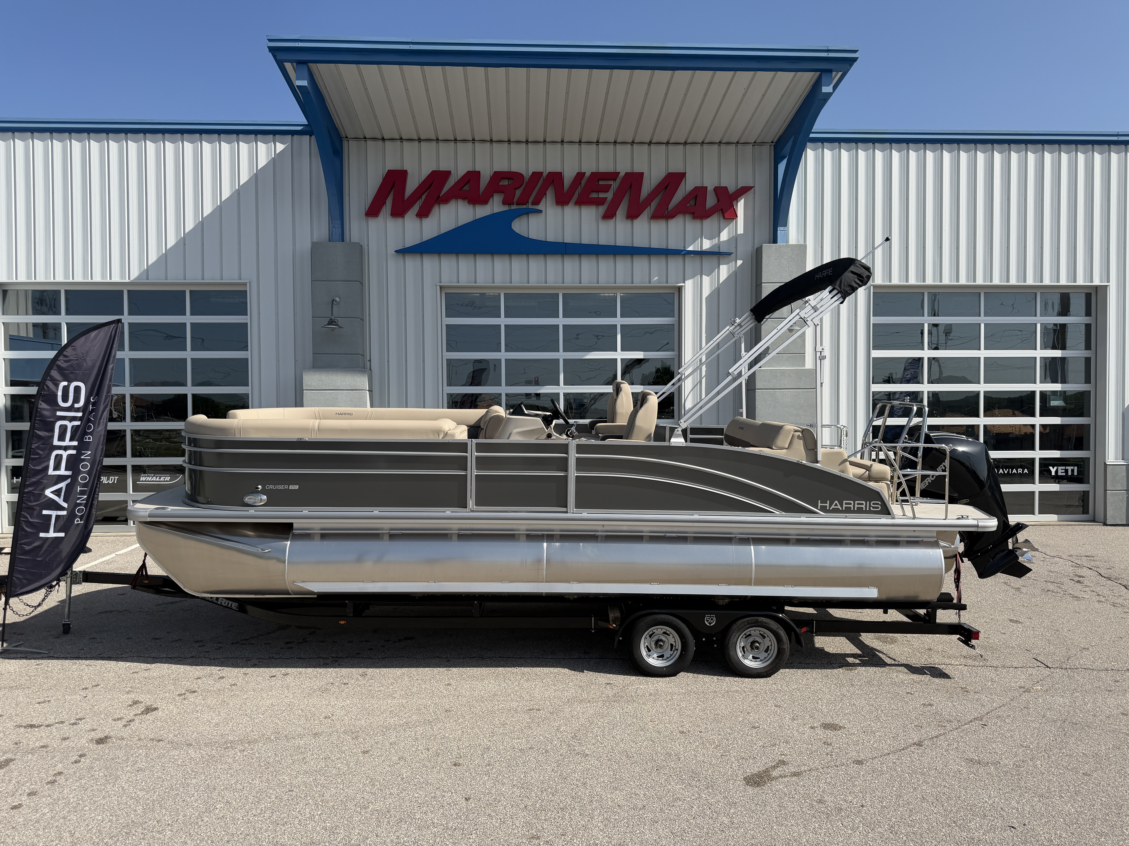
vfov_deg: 56.8
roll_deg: +1.1
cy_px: 423
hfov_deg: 71.6
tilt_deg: +0.1
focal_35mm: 24
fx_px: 783
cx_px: 564
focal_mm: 6.76
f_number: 1.78
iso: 80
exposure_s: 1/5714
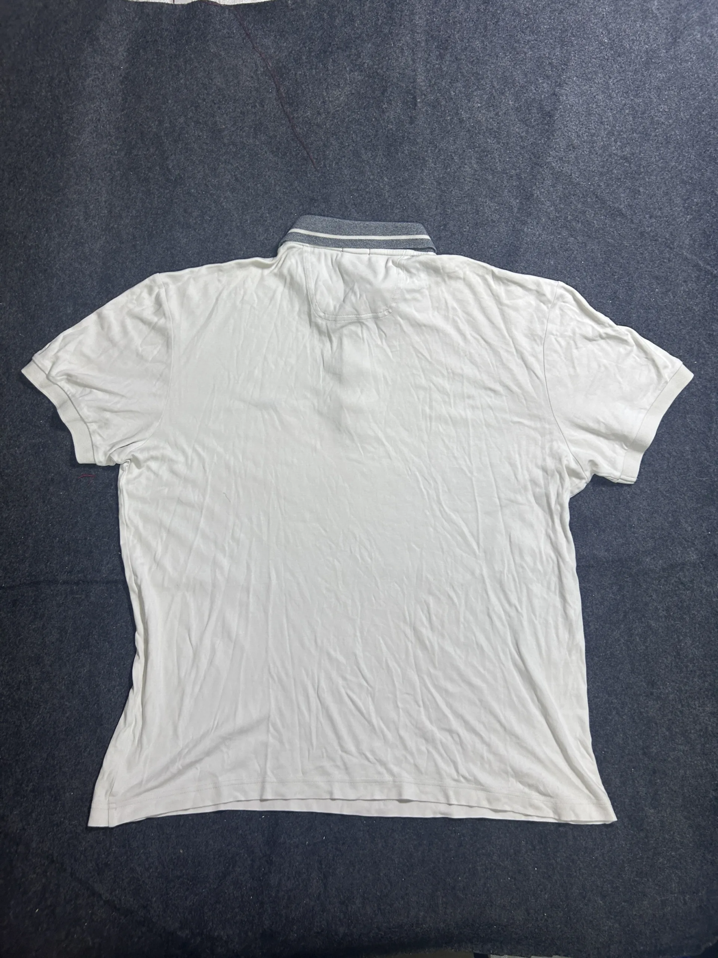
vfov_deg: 67.3
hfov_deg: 53.1
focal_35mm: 26
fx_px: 719
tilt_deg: -65.4
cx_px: 359
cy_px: 479
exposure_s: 1/50
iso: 80
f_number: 1.5
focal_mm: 5.7
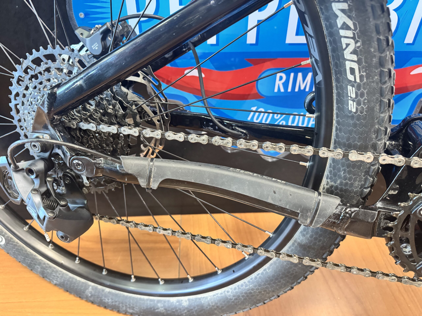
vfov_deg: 56.8
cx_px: 211
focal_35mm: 24
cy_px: 158
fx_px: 293
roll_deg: -1.1
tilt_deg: -37.4
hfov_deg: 71.6
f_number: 1.78
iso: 800
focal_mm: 6.76
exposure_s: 1/50
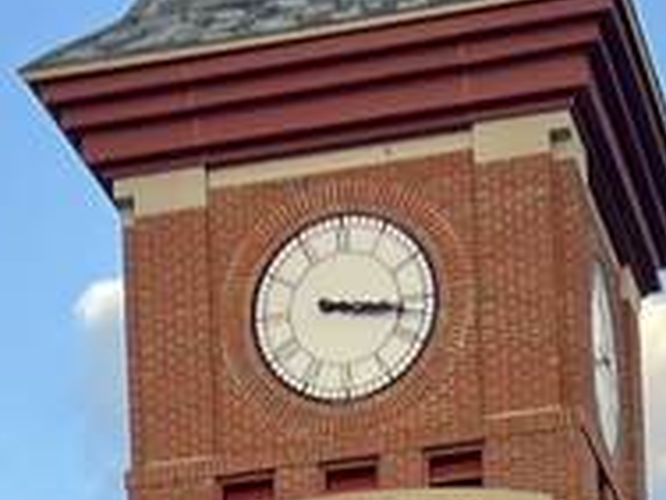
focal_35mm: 177
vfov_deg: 7.5
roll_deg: +2.6
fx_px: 3405
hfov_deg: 11.2
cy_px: 1397
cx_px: 283
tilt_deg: +4.7
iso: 50
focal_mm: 5.7
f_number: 1.5
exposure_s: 1/526
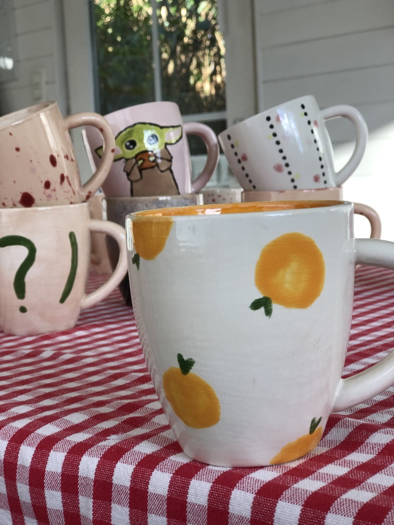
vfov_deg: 33.8
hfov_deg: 25.7
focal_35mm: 57
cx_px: 197
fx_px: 865
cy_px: 262
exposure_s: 1/40
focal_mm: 6.6
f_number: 2.8
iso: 25
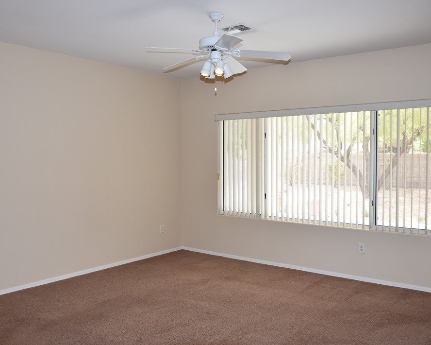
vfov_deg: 47.1
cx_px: 205
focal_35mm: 31
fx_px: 395
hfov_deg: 57.2
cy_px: 171
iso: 400
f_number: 5.6
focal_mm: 18
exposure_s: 1/125
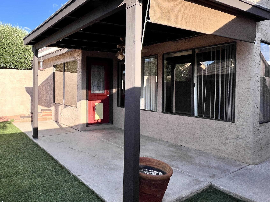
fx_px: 179
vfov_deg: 58.7
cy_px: 90
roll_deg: +0.5
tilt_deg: -0.7
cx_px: 73
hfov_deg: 69.9
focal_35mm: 23
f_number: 1.8
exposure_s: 1/861
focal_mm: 1.57
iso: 32
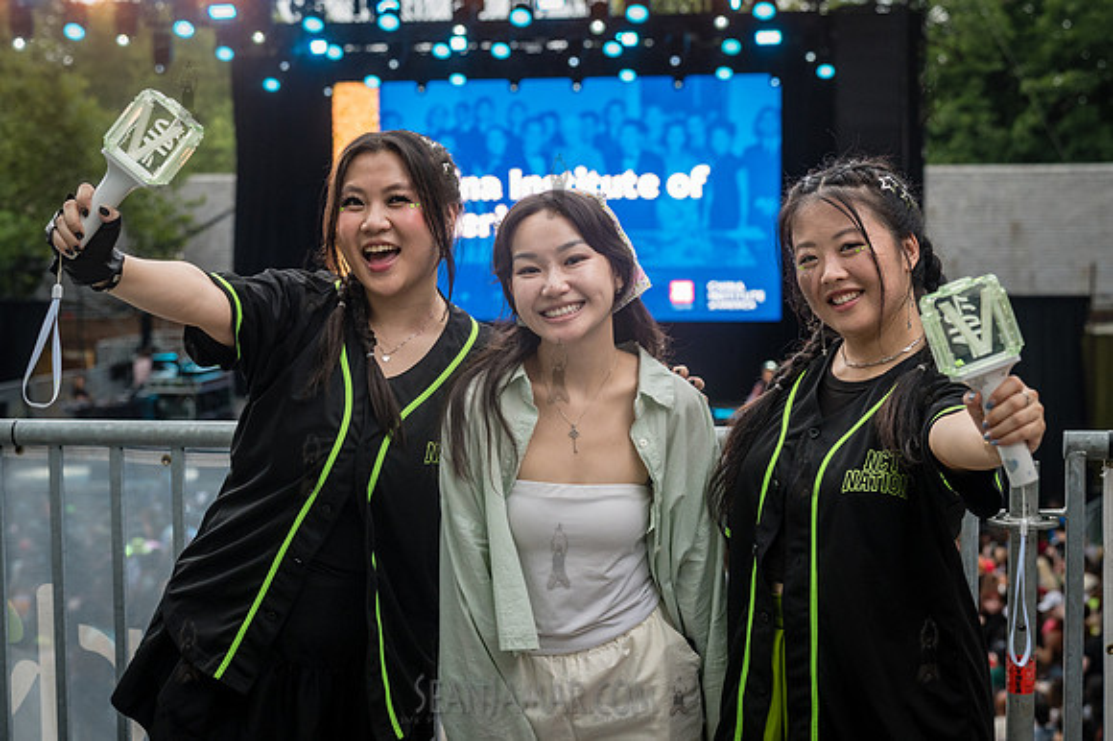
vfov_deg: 20.2
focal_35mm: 67
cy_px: 430
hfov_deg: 30.0
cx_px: 585
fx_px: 2078
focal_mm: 58
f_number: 4.5
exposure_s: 1/200
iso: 1250
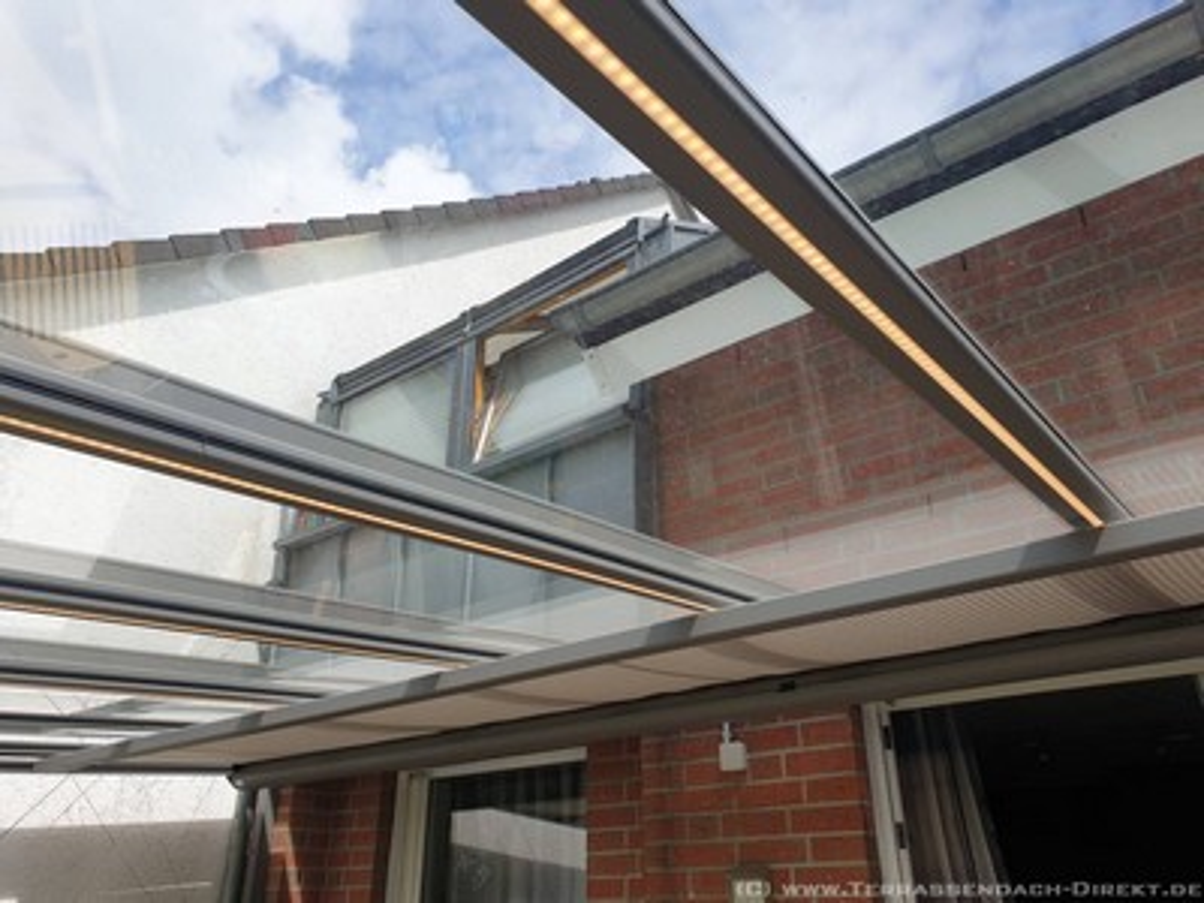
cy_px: 452
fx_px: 904
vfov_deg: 53.1
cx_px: 602
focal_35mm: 26
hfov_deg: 67.3
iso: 50
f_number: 2.4
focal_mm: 4.3
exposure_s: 1/1174
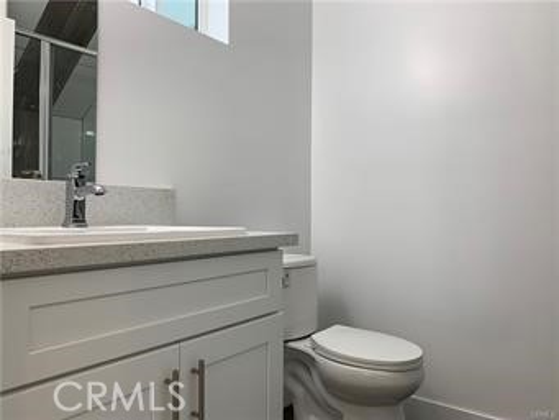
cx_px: 280
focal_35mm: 26
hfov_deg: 67.3
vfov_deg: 53.1
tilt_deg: -0.7
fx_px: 420
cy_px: 210
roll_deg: -0.8
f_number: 1.8
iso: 32
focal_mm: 4.25
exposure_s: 1/120
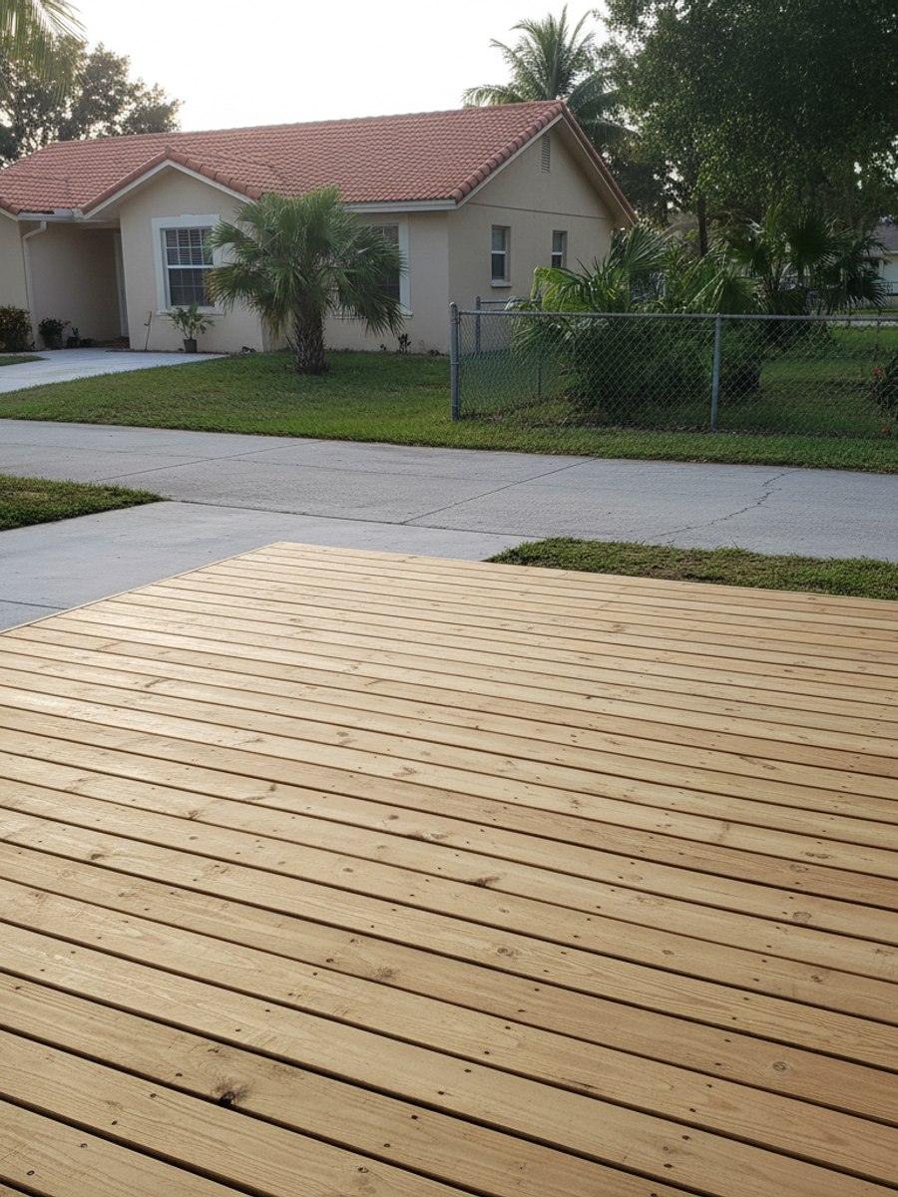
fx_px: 796
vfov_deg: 73.9
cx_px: 449
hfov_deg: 58.9
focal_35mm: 23
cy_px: 598
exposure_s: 1/1602
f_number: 1.8
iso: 864
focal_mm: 6.4
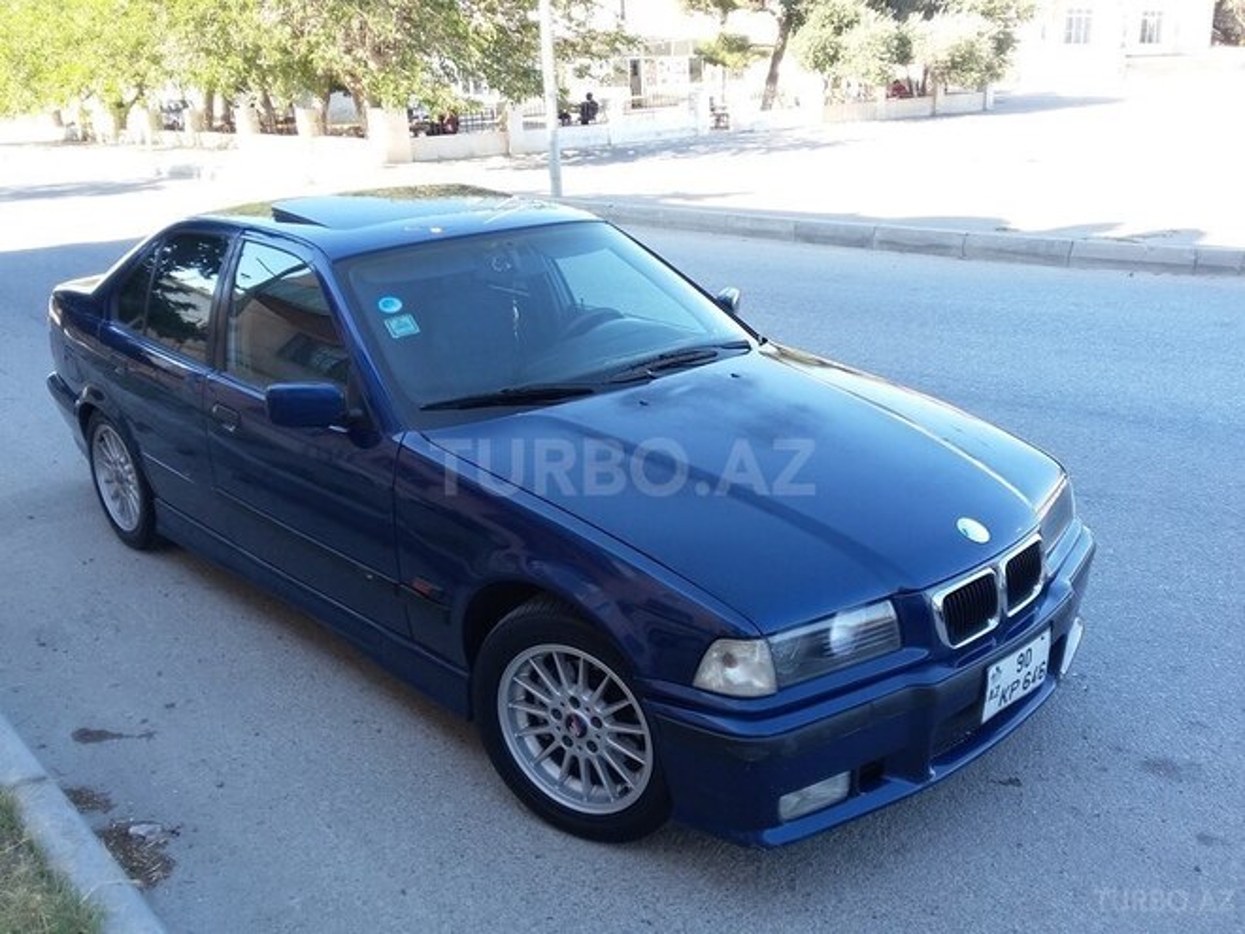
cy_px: 467
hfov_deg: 58.4
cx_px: 622
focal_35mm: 31
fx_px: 1115
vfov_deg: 45.4
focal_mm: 3.3
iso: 50
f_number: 2.2
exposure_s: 1/111
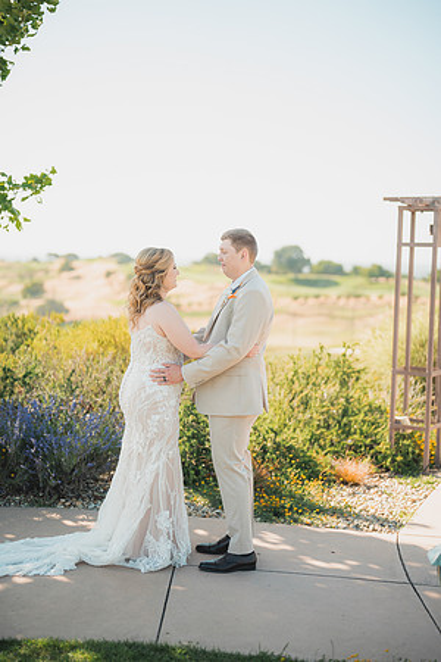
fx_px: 919
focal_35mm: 50
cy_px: 331
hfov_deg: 27.0
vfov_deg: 39.6
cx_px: 220
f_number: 1.4
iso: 50
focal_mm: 50
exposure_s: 1/1250
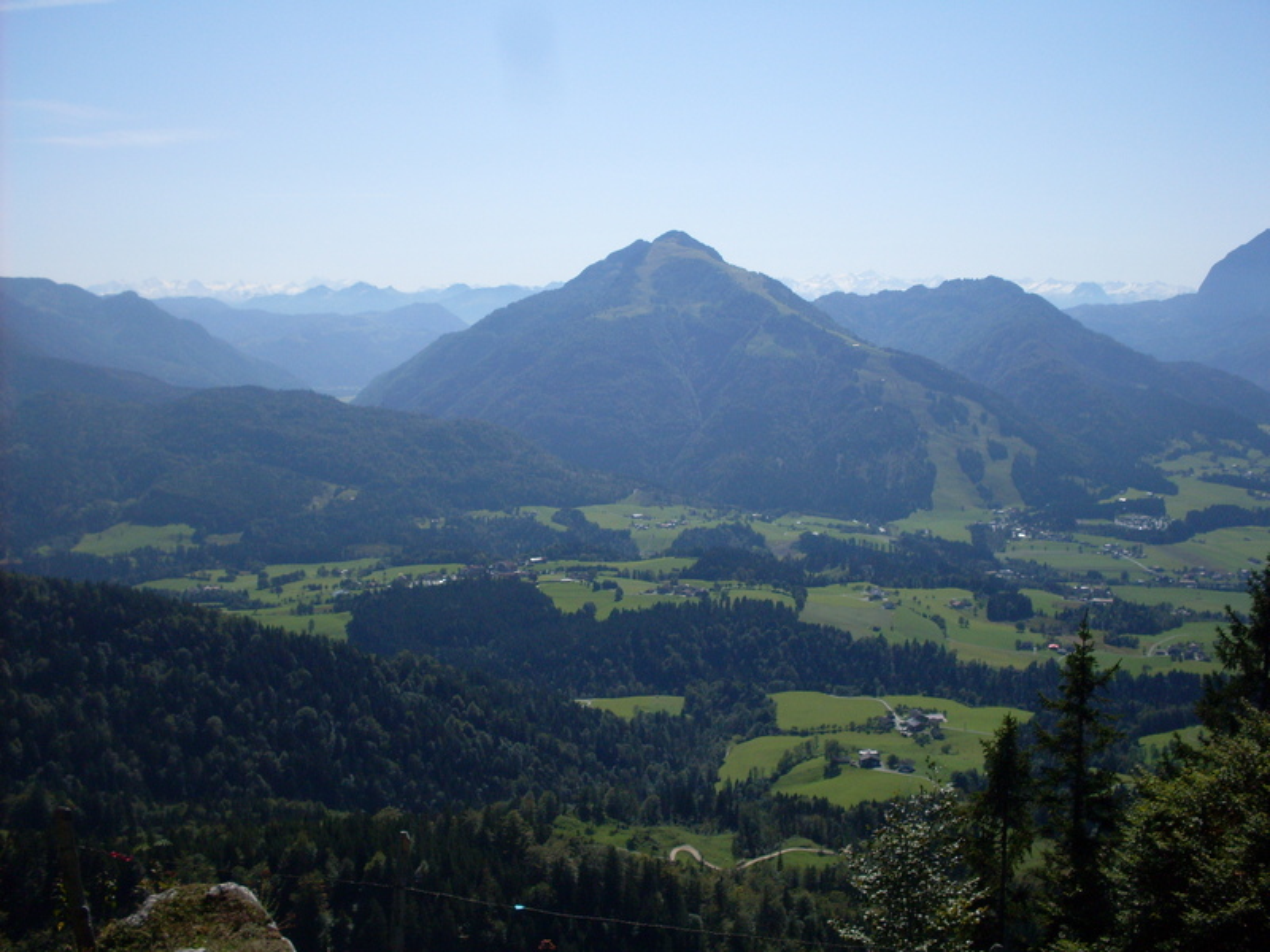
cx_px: 635
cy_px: 476
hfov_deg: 49.0
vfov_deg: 37.7
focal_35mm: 38
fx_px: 1394
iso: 80
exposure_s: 1/350
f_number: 8.4
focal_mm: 6.3
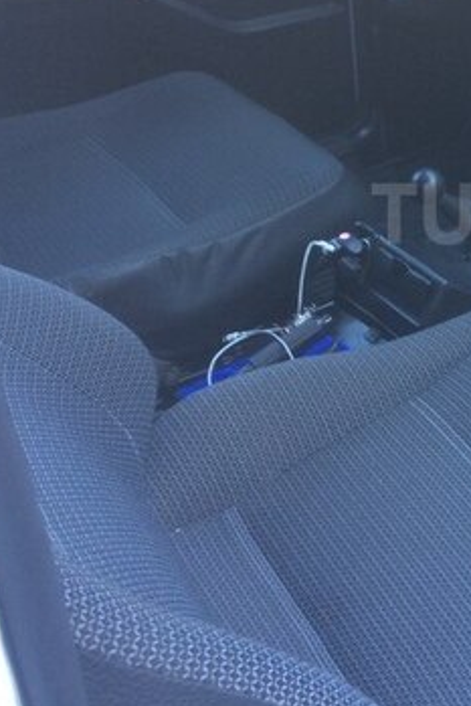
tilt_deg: -30.6
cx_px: 578
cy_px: 213
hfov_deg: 21.9
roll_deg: -0.6
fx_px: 1117
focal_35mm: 57
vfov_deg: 34.6
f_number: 2.2
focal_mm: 4.15
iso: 50
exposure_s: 1/33
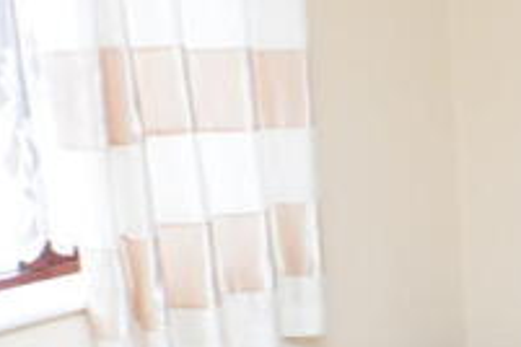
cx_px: 574
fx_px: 1273
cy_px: 335
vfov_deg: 15.3
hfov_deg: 21.9
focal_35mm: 88
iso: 400
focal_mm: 18
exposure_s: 1/100
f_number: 5
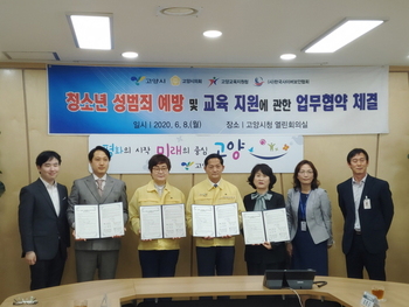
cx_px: 204
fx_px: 674
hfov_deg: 33.8
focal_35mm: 57
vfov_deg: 25.7
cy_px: 154
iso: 400
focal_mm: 5.88
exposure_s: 1/120
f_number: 2.4
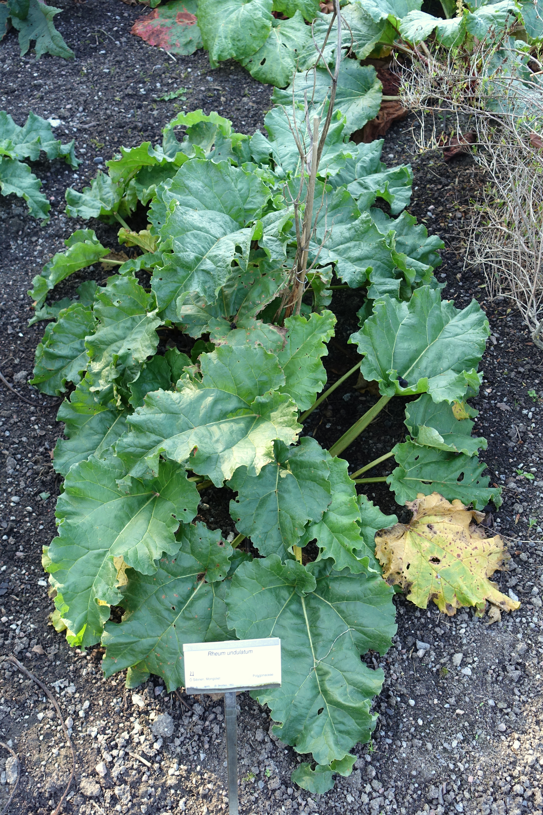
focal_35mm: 36
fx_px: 814
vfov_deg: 53.1
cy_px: 408
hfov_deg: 36.9
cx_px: 272
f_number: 3.2
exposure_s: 1/80
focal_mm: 13.34
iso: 125
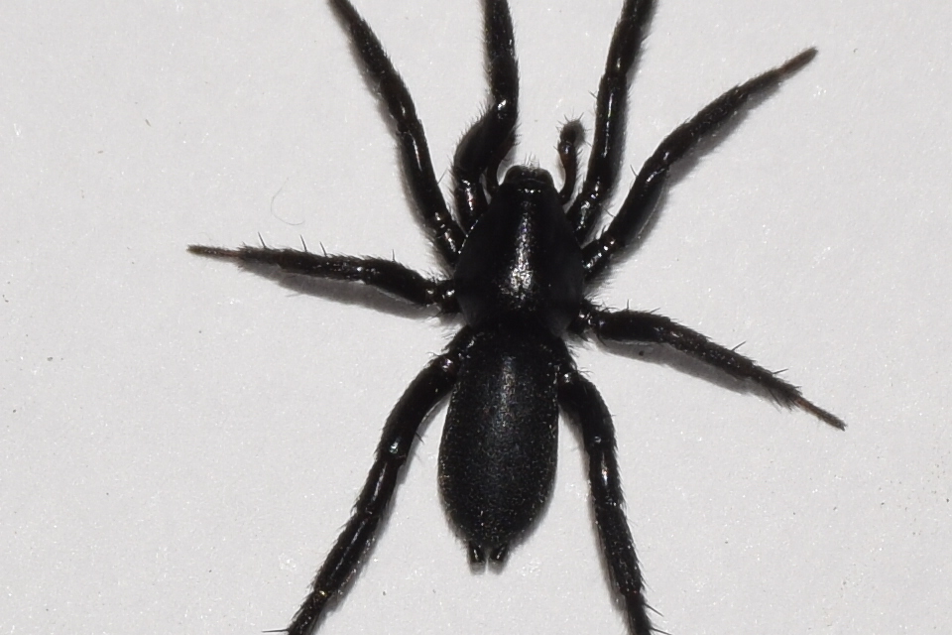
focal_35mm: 174
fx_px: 4601
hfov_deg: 11.8
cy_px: 318
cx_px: 476
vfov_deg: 7.9
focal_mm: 116
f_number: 13
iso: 100
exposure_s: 1/160
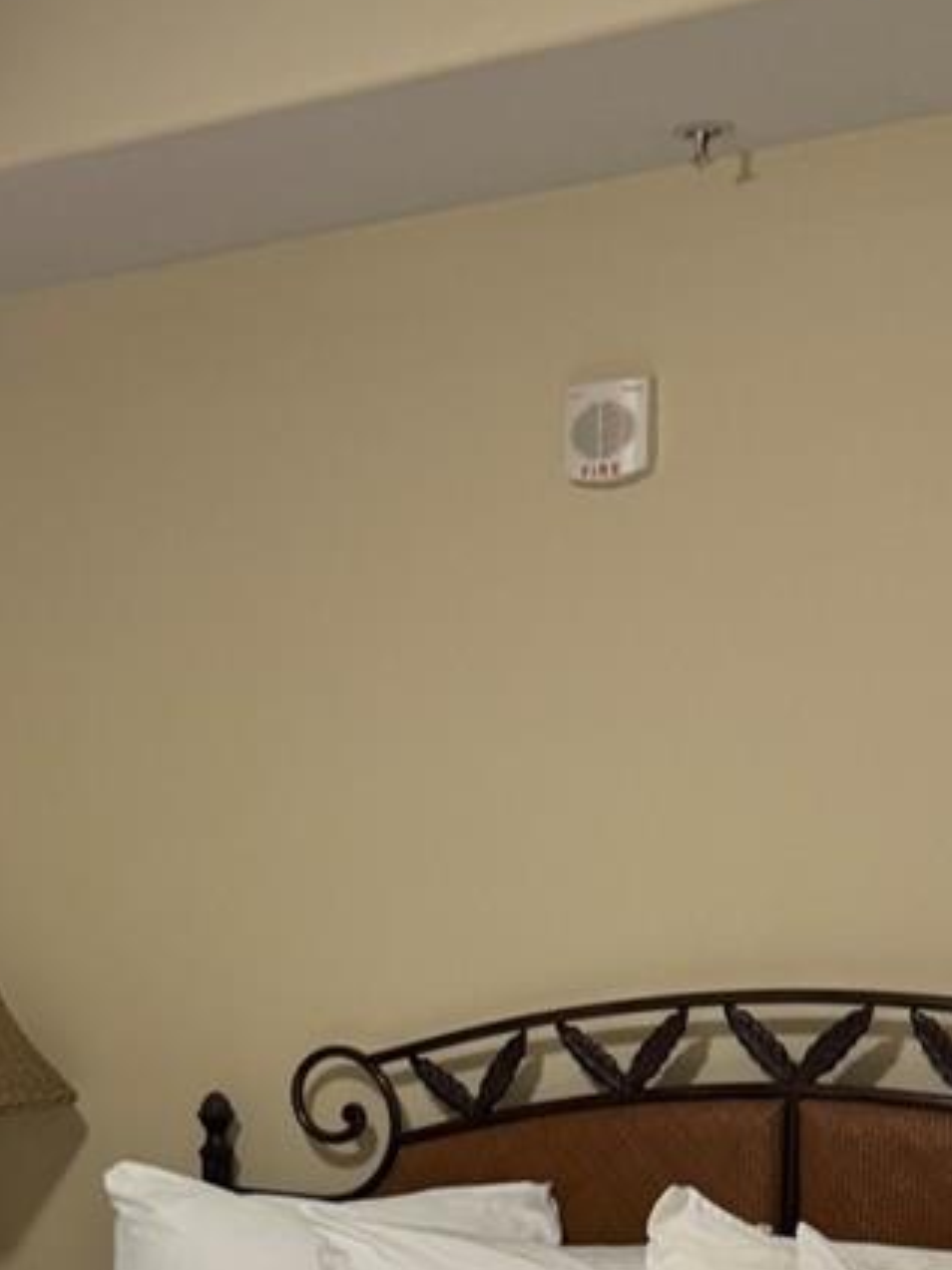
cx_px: 168
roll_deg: +1.0
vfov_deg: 26.7
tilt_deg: -8.4
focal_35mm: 68
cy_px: 1318
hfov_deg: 21.3
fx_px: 2493
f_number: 1.78
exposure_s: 1/60
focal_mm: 6.76
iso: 200
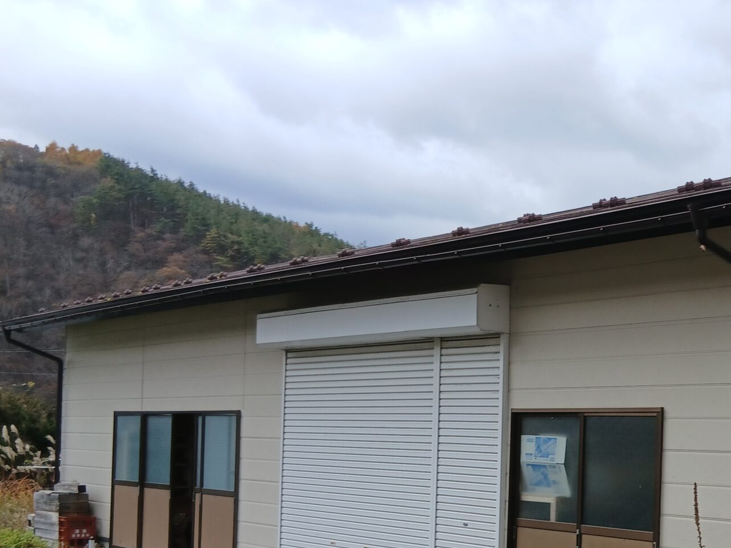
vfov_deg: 27.5
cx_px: 676
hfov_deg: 34.5
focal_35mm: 52
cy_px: 441
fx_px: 1098
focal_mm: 3.86
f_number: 1.8
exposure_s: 1/106
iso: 20
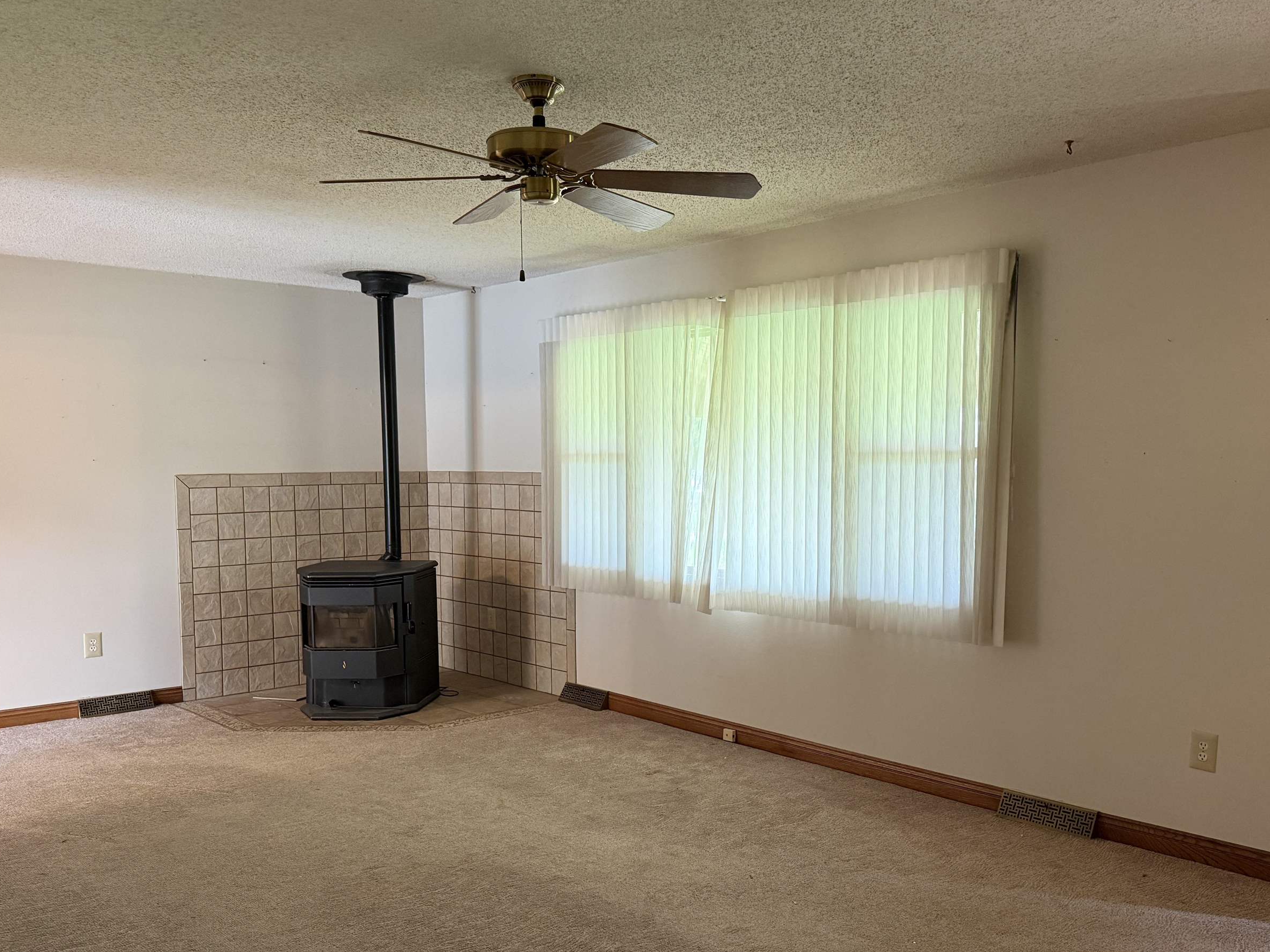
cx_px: 676
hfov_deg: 58.3
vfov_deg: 45.3
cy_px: 541
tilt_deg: -3.1
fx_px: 1137
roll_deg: -0.1
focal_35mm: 31
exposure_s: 1/60
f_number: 1.78
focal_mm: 6.76
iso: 400
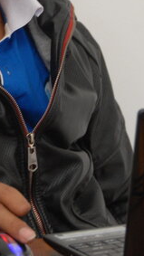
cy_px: 23
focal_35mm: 285
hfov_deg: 4.3
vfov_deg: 7.6
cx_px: -13
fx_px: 1936
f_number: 5.6
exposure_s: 1/60
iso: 320
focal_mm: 50
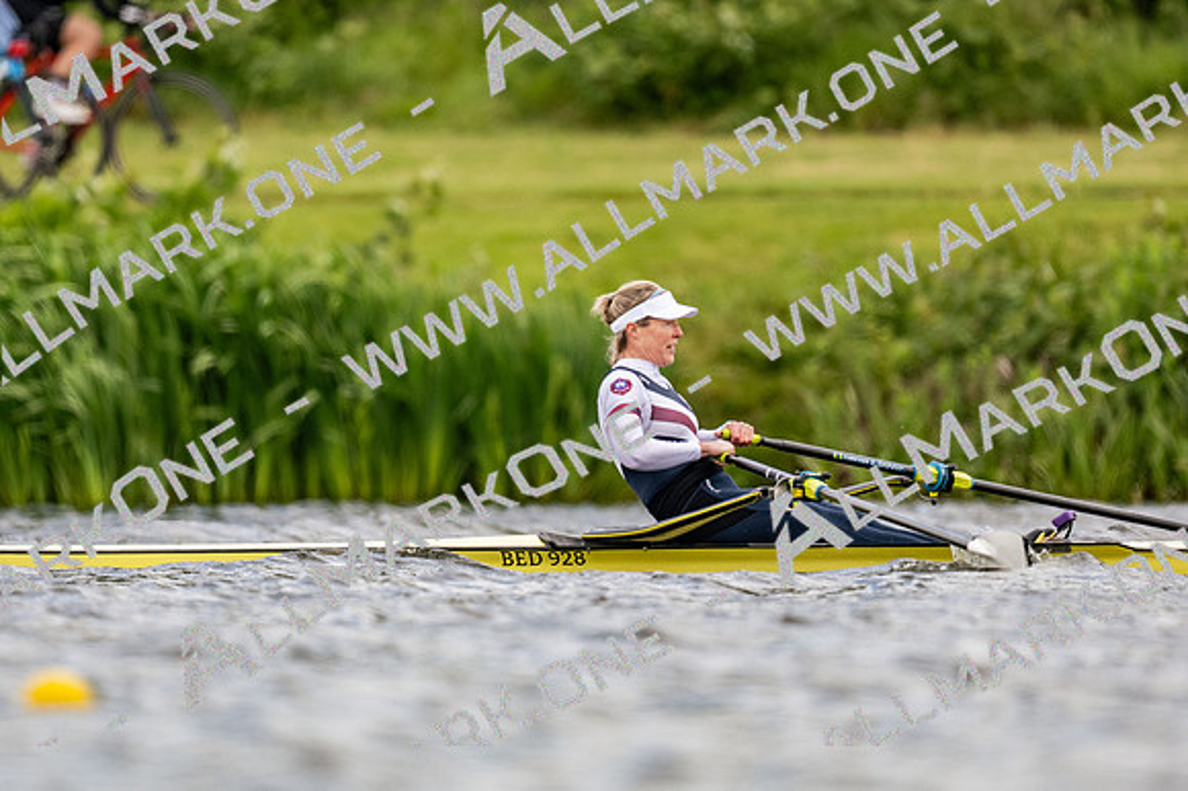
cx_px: 594
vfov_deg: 1.5
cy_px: 396
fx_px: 29682
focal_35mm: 900
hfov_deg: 2.3
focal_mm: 600
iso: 640
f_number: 4
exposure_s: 1/2500
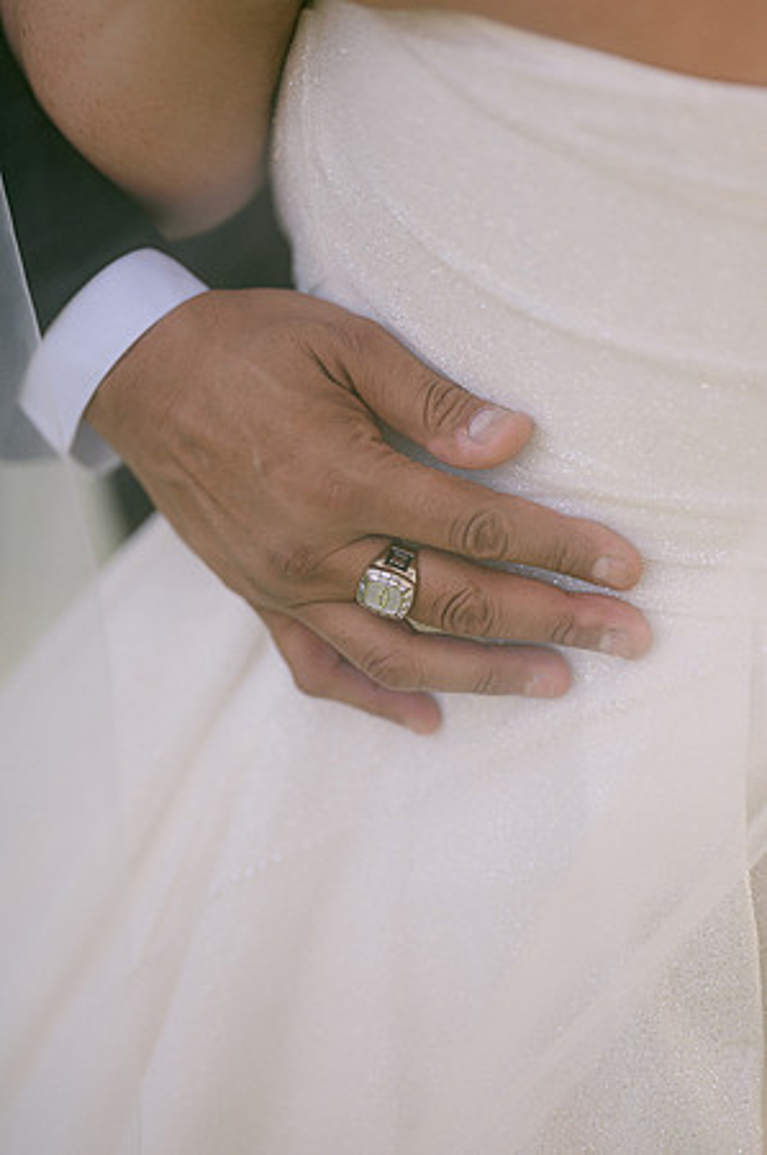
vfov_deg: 39.6
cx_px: 384
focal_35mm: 50
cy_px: 578
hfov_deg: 26.9
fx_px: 1601
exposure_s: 1/1250
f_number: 1.8
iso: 200
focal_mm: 50
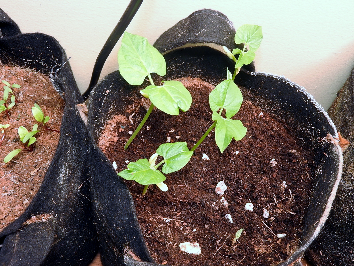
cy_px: 133
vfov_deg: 36.0
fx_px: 409
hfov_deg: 46.8
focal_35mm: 40
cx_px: 177
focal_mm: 7.2
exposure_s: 1/80
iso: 100
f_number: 3.8
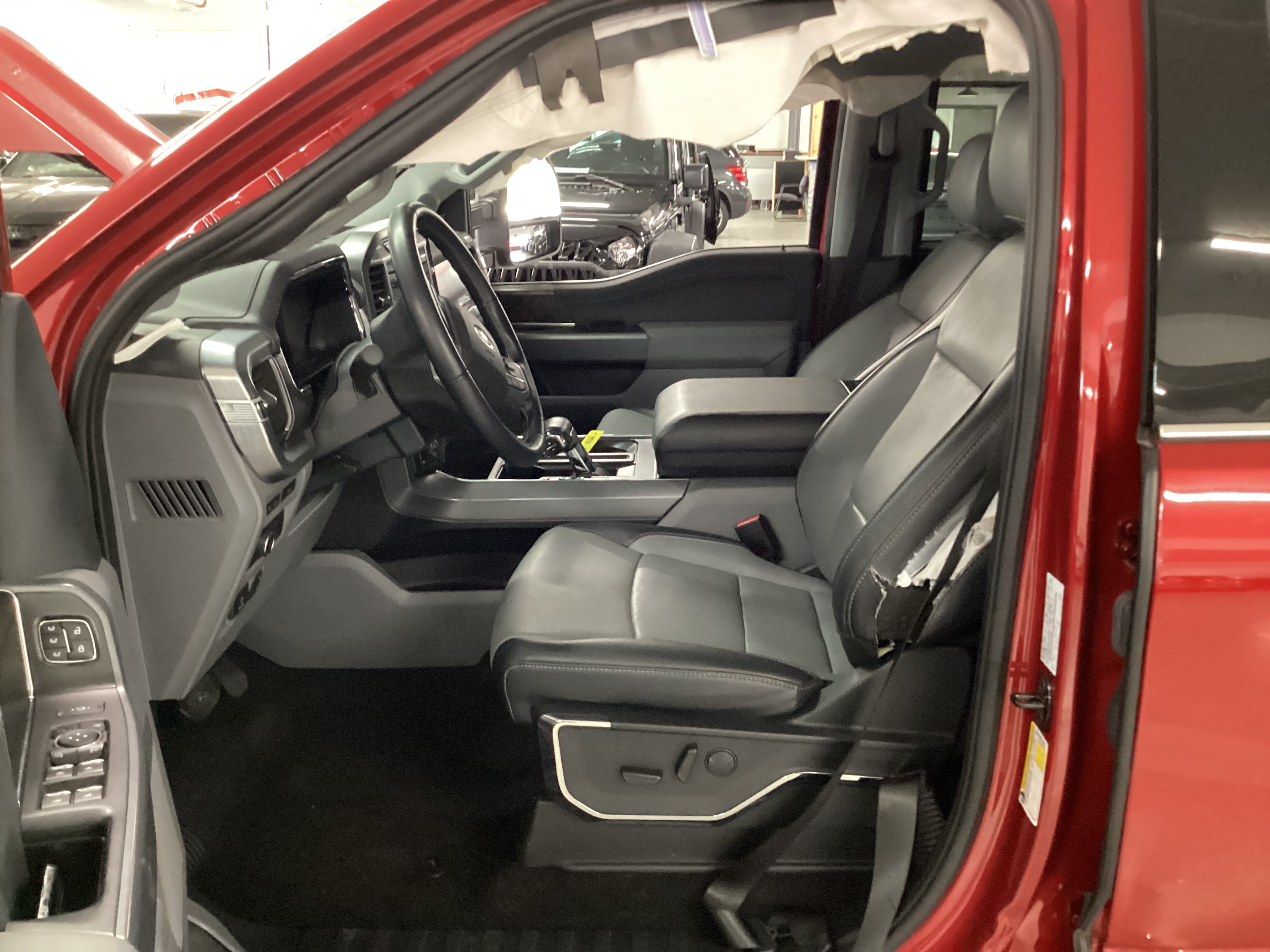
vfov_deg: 45.4
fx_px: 1137
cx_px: 635
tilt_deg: -19.8
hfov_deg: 58.4
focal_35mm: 31
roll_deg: -0.9
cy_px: 476
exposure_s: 1/24
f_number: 2.4
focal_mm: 3.3
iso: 640
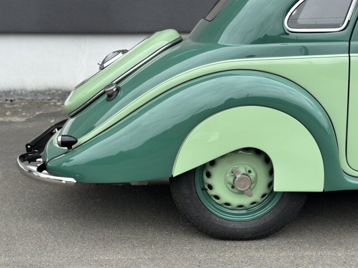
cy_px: 134
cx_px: 179
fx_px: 496
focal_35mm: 48
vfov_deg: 30.3
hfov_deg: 39.7
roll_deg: +1.7
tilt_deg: -13.4
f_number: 1.78
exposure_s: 1/1721
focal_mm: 6.86
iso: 100
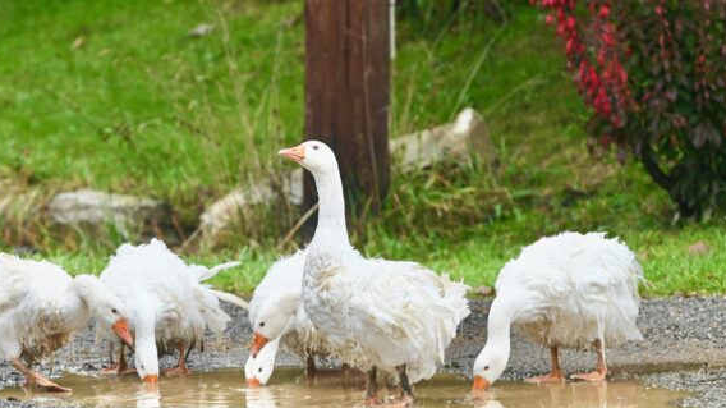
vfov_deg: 3.2
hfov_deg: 5.8
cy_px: 299
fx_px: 7197
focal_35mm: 374
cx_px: 310
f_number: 5.6
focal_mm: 270
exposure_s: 1/800
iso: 560
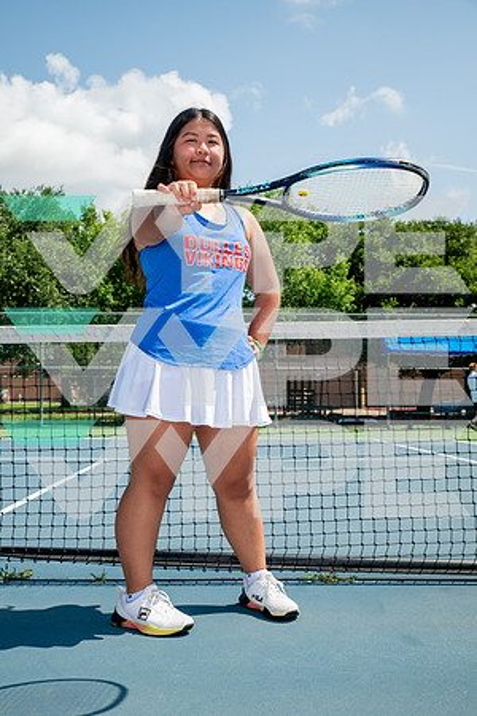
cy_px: 358
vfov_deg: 46.4
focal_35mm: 42
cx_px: 238
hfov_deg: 31.9
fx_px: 835
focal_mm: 42
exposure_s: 1/400
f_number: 7.1
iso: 125
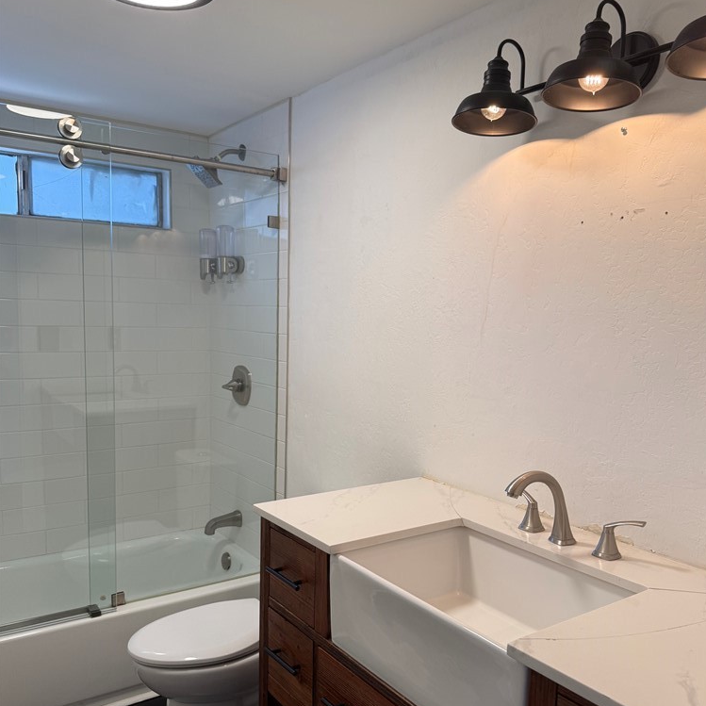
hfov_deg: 55.6
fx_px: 669
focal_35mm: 29
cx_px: 357
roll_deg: -1.1
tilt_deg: -6.2
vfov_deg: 55.5
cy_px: 399
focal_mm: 6.76
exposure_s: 1/120
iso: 100
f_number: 1.78
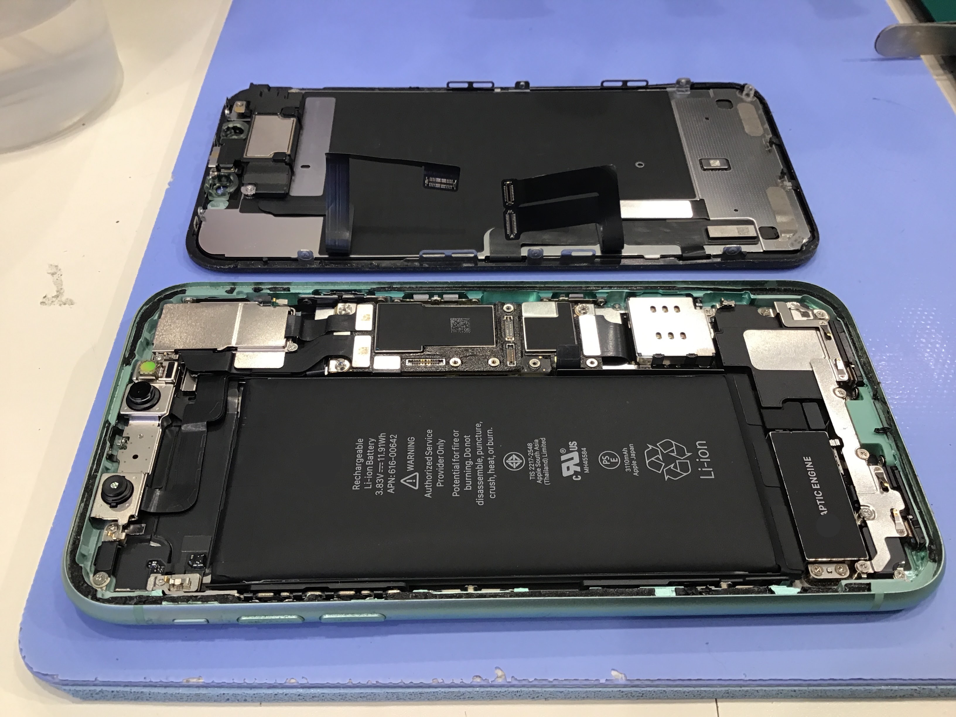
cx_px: 478
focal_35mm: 31
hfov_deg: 58.4
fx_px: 856
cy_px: 358
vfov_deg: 45.4
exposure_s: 1/30
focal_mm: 3.3
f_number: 2.4
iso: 50
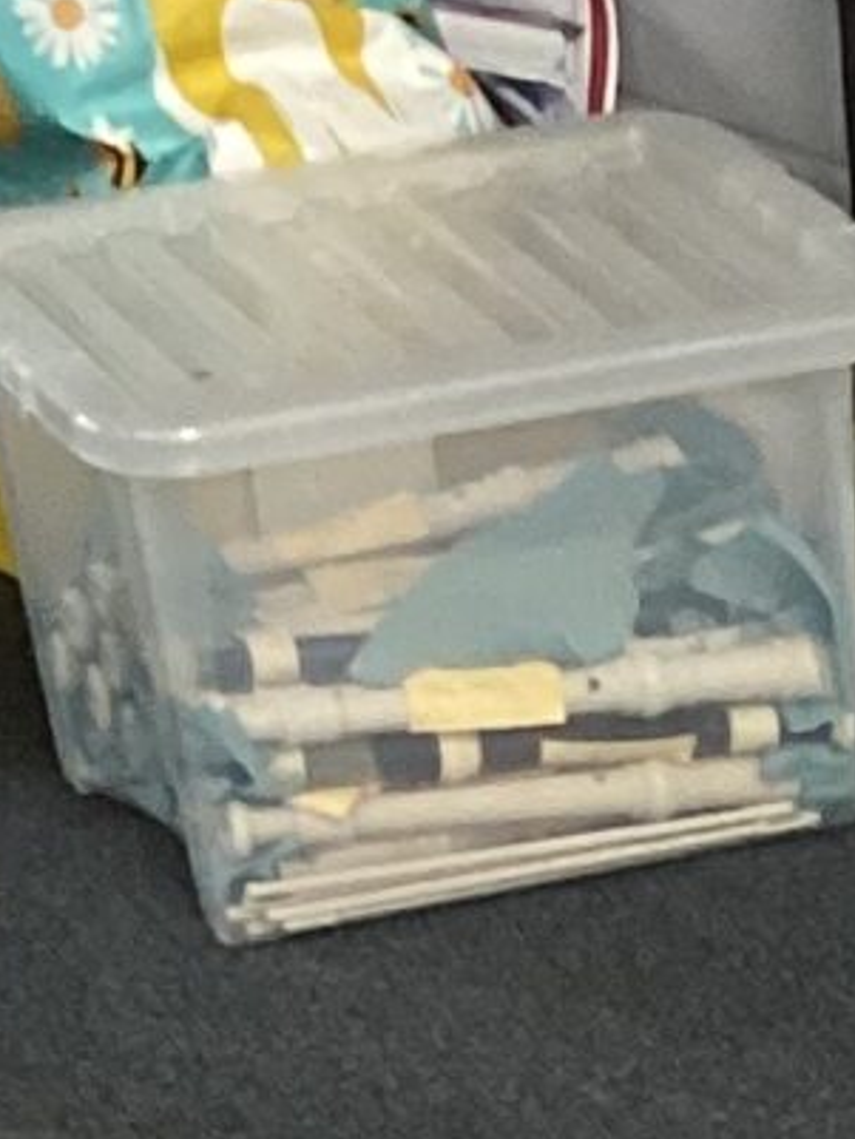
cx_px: 1792
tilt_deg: -44.9
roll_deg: -0.1
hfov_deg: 7.2
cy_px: 3531
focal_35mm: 198
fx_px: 6517
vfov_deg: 8.3
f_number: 2.4
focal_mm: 3.3
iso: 100
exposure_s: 1/50
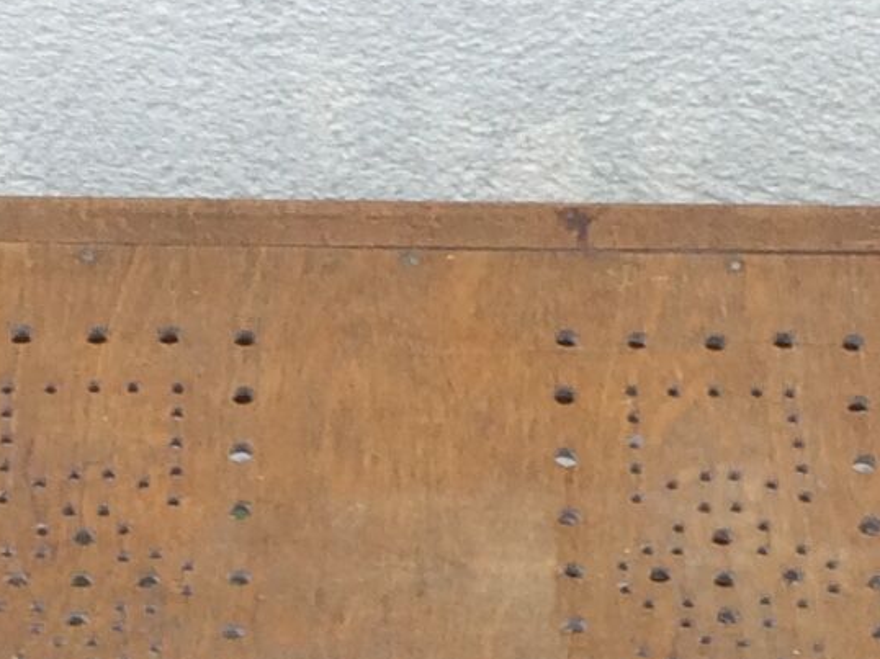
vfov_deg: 8.3
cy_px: 827
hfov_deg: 11.2
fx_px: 4472
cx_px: 698
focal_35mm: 176
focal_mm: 4.15
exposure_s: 1/128
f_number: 2.2
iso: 32
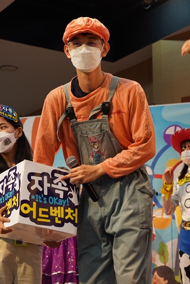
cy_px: 145
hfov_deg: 16.6
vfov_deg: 24.7
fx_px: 648
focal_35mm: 82
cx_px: 64
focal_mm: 51
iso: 1000
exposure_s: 1/160
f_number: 4
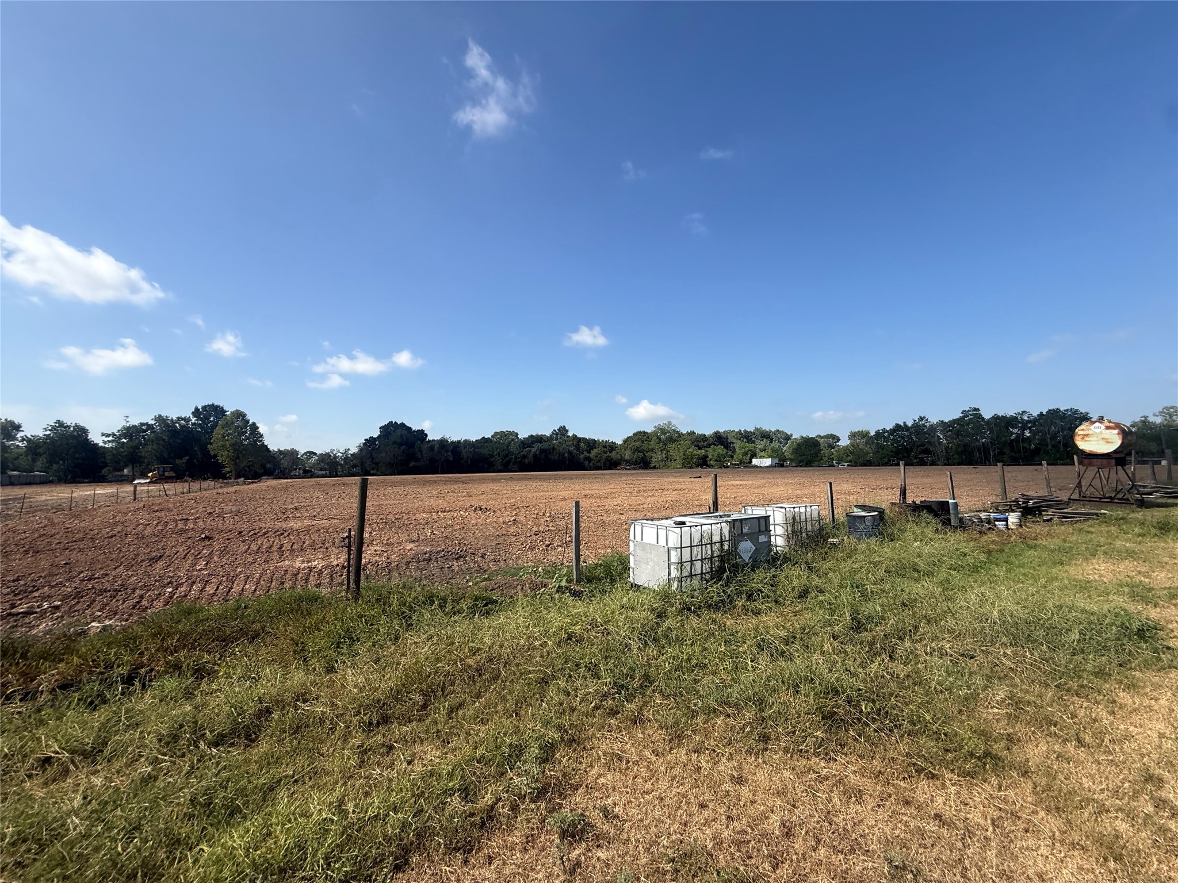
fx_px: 476
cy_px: 442
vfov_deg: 85.7
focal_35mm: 14
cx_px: 589
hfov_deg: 102.1
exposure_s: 1/2024
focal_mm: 2.22
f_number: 2.2
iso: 50
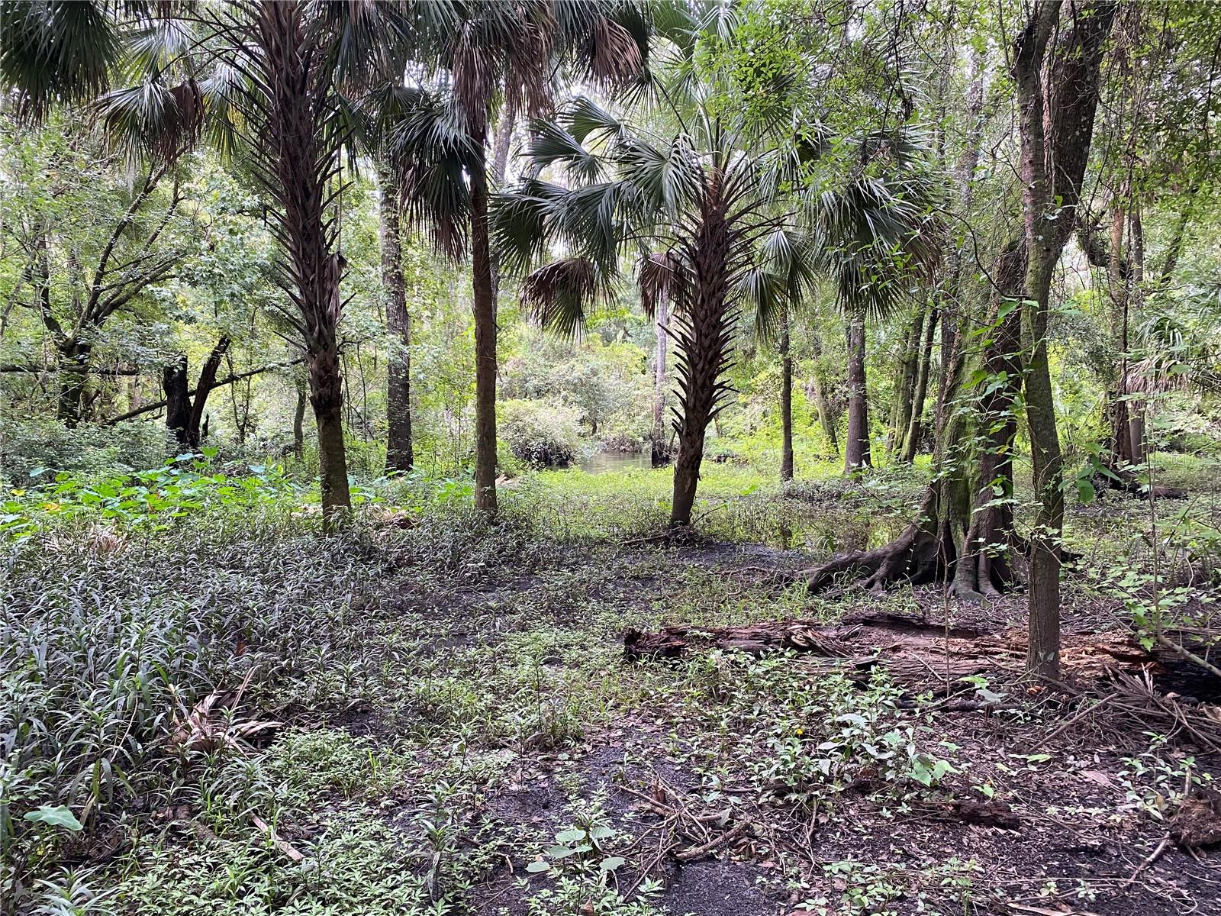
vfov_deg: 53.1
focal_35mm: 26
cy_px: 458
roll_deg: -0.4
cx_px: 610
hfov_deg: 67.3
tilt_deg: -1.5
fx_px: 917
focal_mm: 4.25
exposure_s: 1/71
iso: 125
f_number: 1.8
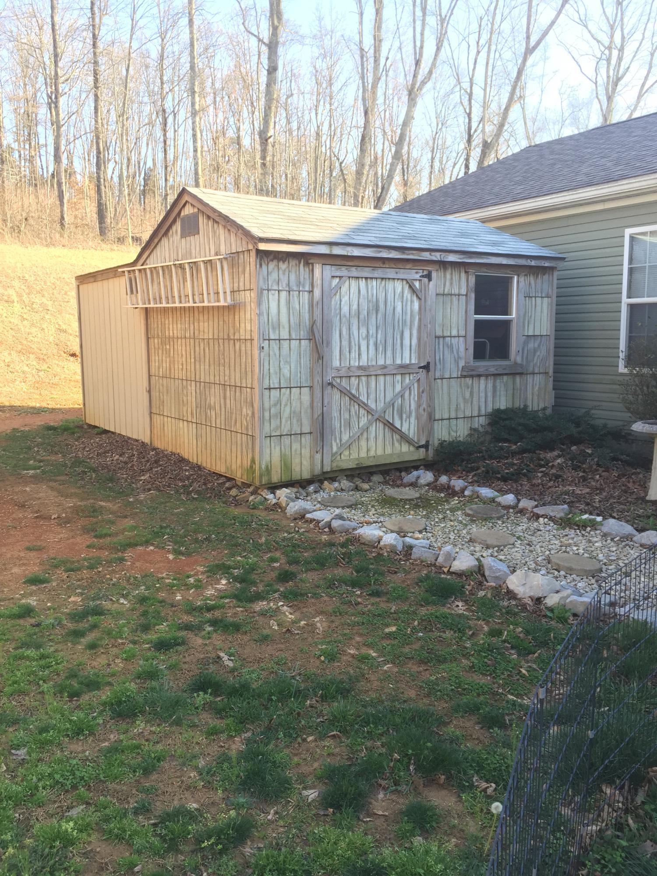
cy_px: 438
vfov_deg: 61.7
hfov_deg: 48.2
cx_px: 328
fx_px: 734
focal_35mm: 29
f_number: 2.2
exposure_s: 1/120
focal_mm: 4.15
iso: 32
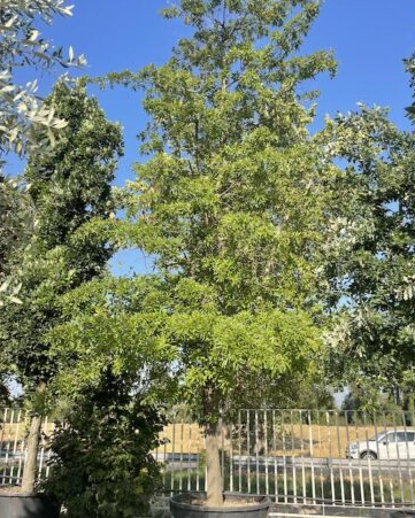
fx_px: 460
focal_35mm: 30
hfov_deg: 48.5
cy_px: 259
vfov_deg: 58.8
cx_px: 218
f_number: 1.6
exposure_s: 1/1595
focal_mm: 4.2
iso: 32
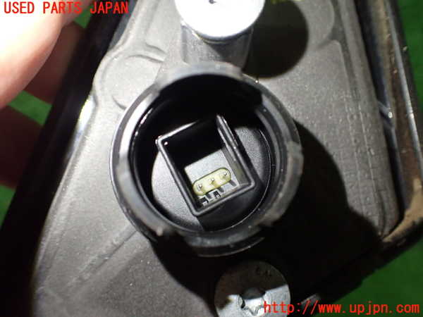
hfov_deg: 60.0
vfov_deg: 46.8
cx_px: 212
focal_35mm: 30
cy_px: 158
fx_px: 367
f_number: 2.3
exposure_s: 1/125
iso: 800
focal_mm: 5.4
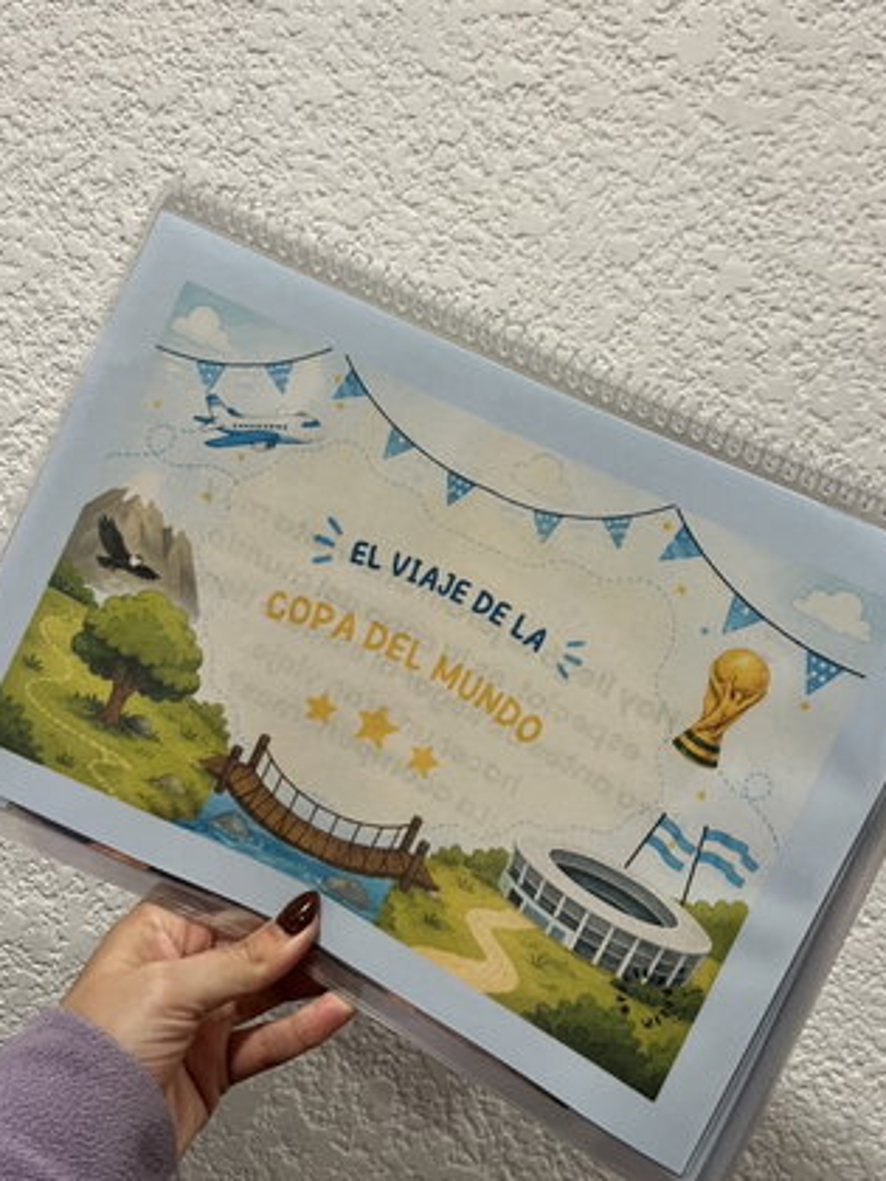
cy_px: 583
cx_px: 456
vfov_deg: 55.4
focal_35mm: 33
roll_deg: -2.3
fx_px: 1126
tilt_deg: -5.5
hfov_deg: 42.9
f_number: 1.6
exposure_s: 1/74
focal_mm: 5.1
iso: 125
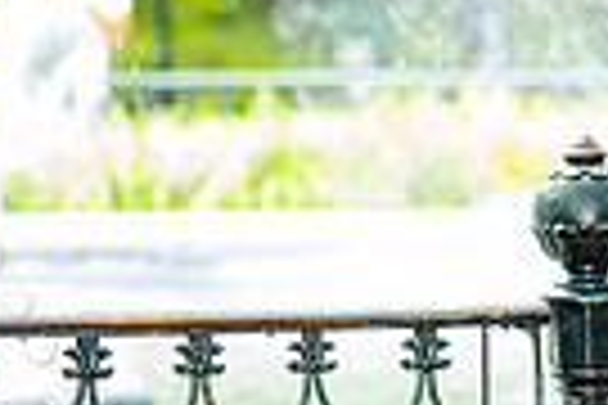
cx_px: -342
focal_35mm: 489
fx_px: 8258
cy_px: 128
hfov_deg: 4.2
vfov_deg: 2.8
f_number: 2.2
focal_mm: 105
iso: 250
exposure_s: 1/200
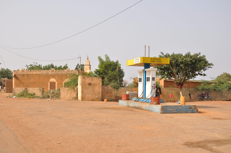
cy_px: 76
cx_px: 116
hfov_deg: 38.9
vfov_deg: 26.4
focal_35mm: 51
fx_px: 327
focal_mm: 34
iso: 200
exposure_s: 1/400
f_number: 10
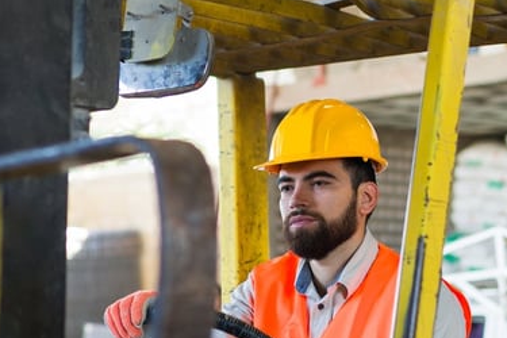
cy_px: 216
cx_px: 227
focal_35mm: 112
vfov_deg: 12.2
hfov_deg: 18.3
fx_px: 1577
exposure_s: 1/160
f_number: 1.8
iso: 250
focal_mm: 35
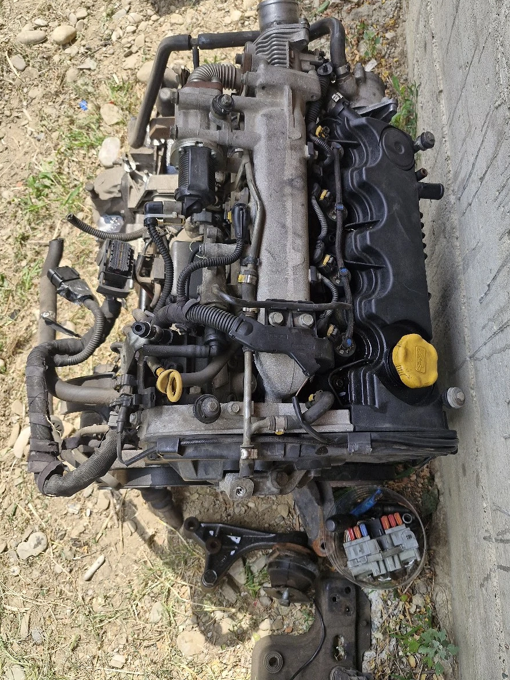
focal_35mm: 26
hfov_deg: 53.0
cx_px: 272
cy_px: 313
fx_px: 511
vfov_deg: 67.2
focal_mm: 5.54
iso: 50
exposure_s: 1/500
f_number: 1.8
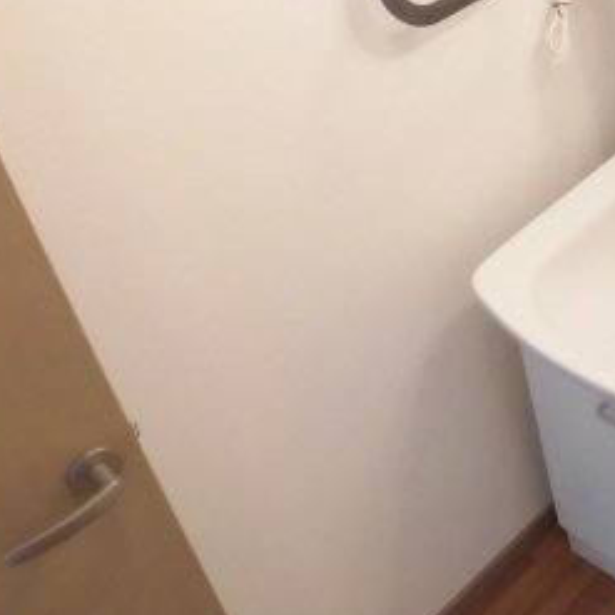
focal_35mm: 55
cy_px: 90
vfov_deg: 30.1
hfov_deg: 27.0
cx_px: 762
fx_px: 1106
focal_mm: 4.3
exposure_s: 1/30
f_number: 3.1
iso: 320
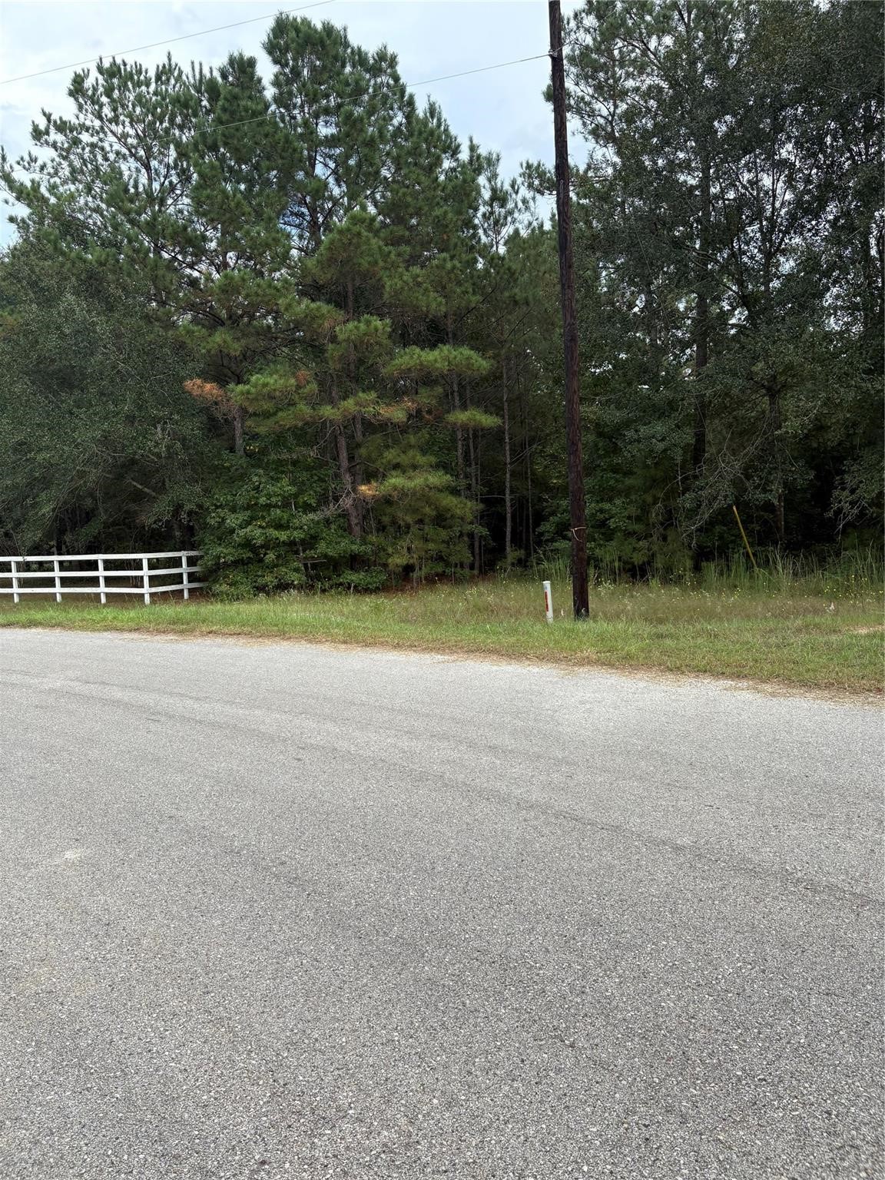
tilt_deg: -3.5
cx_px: 442
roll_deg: +3.2
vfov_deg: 67.3
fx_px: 886
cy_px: 590
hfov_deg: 53.1
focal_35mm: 26
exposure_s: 1/1239
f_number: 1.6
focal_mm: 5.96
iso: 64
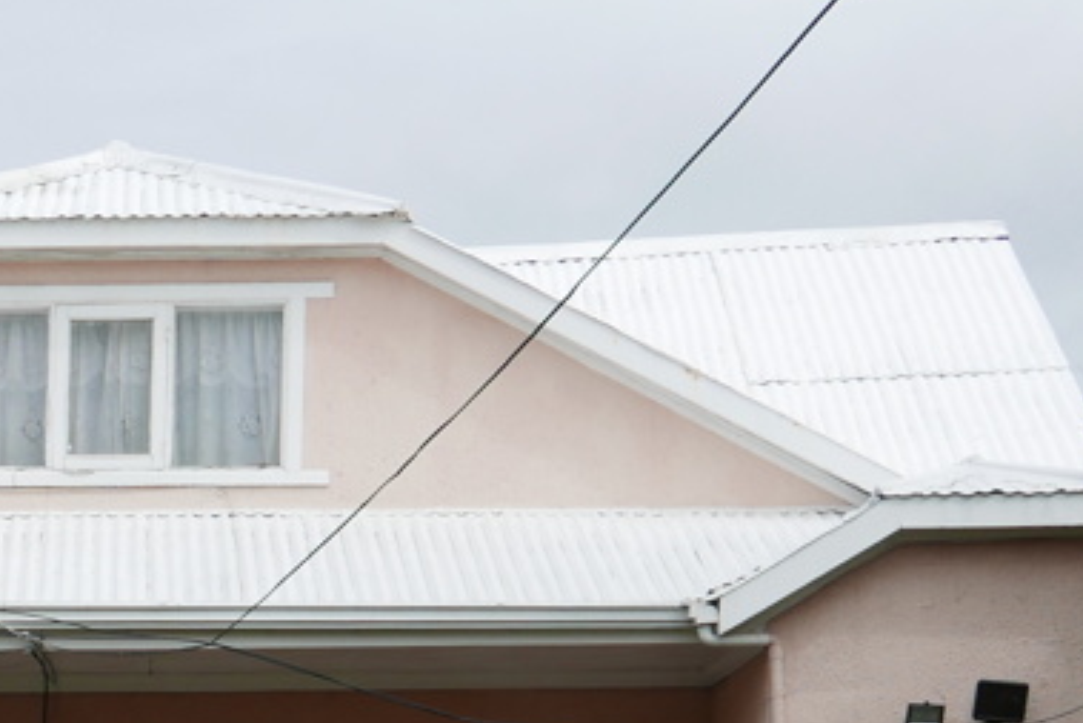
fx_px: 3521
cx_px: -367
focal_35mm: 117
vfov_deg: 11.2
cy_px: 1100
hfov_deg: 16.4
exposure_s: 1/640
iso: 200
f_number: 5.6
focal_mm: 16.5
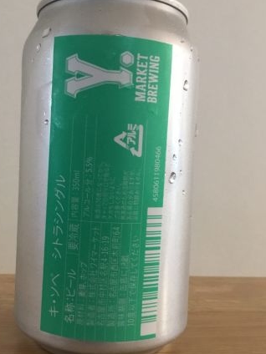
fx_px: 400
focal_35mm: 39
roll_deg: -1.9
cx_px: 115
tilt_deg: -3.5
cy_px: 179
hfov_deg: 36.8
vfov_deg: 47.9
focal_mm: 3.3
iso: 200
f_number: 2.4
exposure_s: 1/15
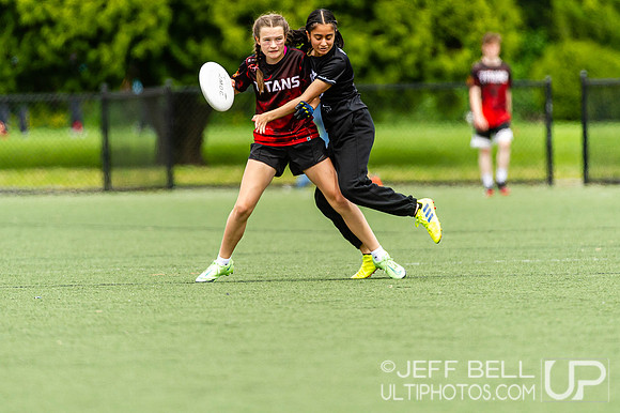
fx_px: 9533
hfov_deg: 3.7
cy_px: 127
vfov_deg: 2.5
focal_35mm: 554
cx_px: 310
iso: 320
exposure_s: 1/1000
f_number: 4
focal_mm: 400
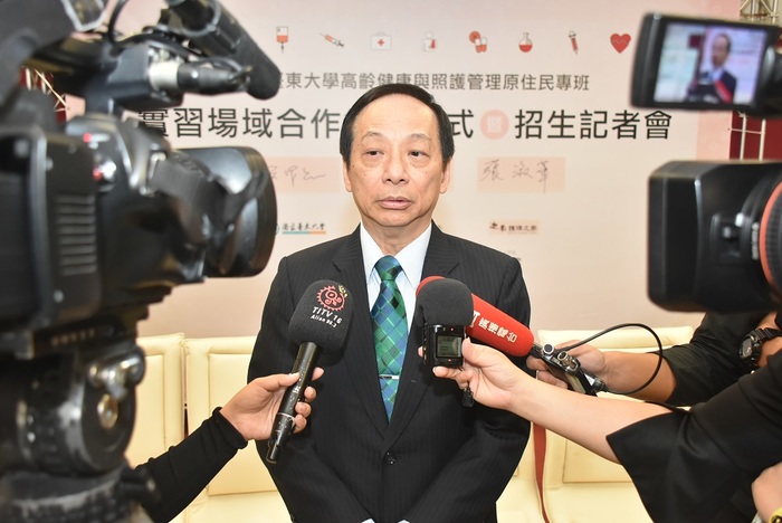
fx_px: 815
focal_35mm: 38
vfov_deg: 35.6
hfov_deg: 51.2
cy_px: 262
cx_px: 391
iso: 1600
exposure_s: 1/160
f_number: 4
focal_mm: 25
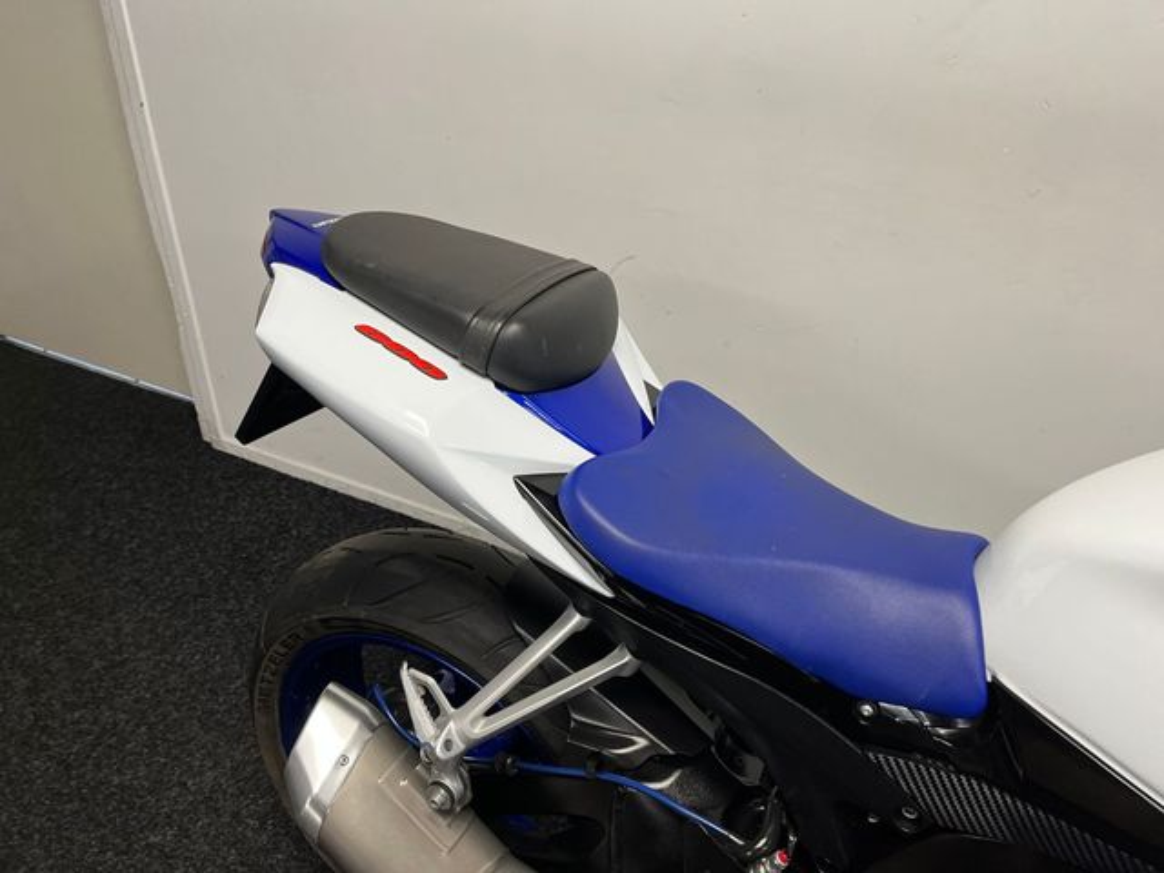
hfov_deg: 67.3
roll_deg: -1.7
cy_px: 436
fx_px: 874
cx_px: 582
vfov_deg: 53.1
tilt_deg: -31.6
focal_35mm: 26
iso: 125
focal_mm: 5.1
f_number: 1.6
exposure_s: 1/100
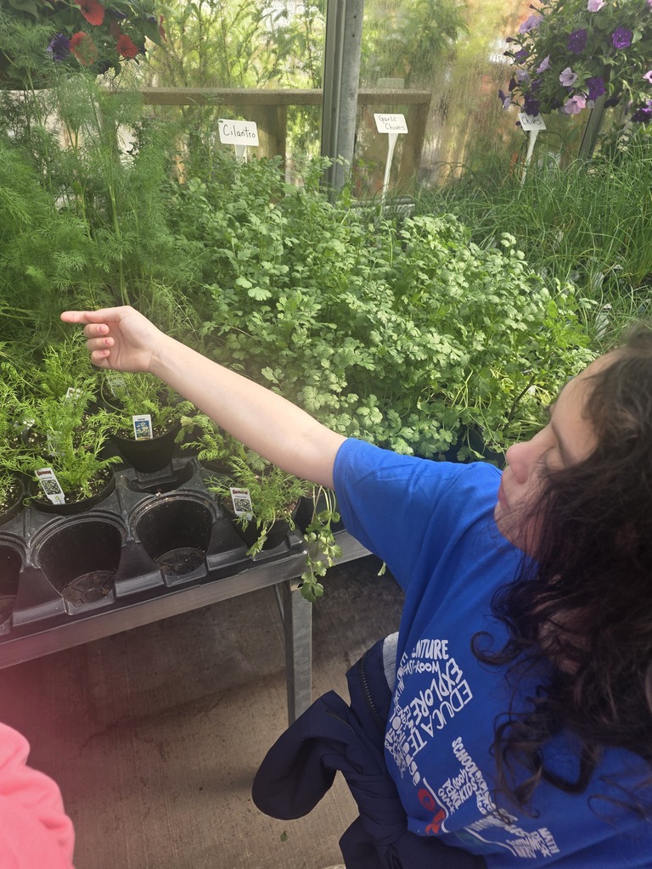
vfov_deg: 73.9
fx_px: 578
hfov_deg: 58.9
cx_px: 326
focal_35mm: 23
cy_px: 434
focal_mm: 6.3
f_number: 1.7
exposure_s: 1/359
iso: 32
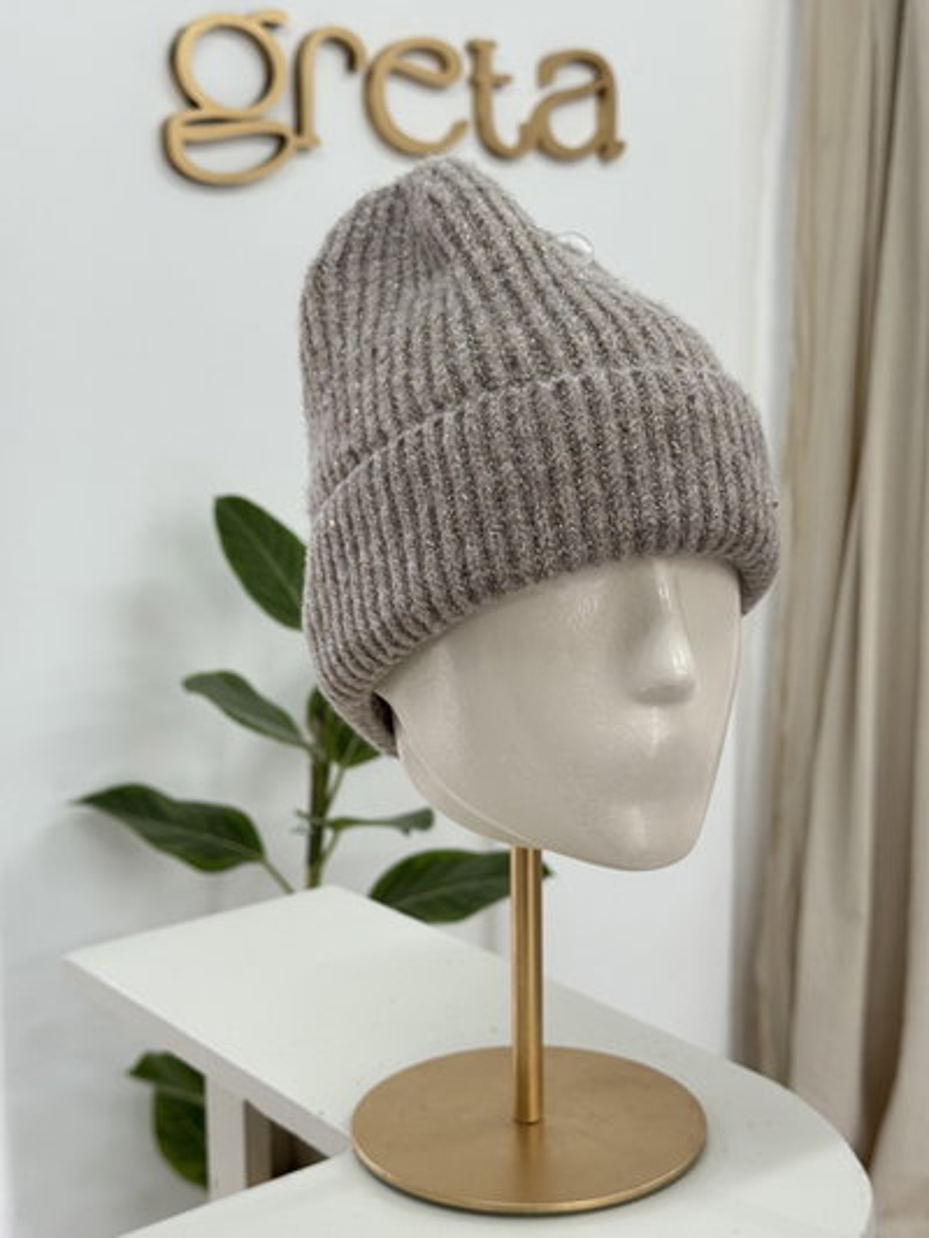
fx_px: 1717
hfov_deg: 30.3
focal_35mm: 48
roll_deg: +1.1
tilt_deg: -9.4
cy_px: 619
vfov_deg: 39.6
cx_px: 464
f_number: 1.78
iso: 64
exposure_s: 1/50
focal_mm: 6.76
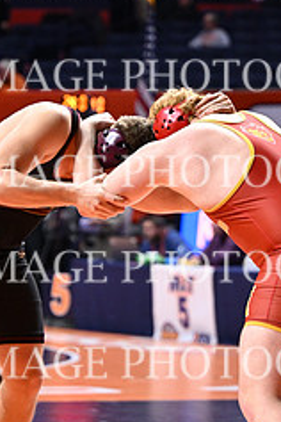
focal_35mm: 225
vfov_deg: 9.1
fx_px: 2634
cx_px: 109
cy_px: 219
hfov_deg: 6.1
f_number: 2.8
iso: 2800
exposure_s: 1/1000
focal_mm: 92
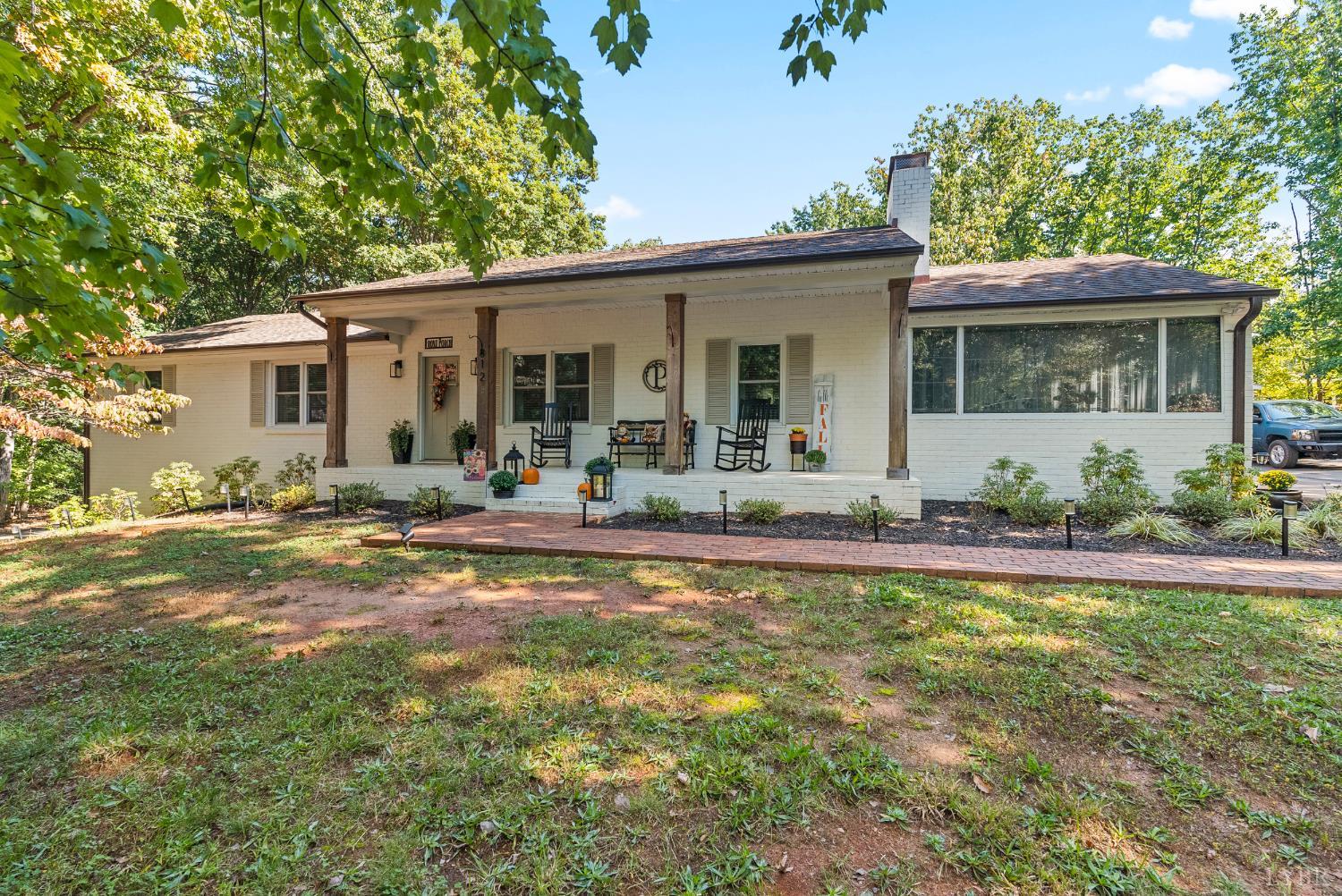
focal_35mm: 16
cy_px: 448
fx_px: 615
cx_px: 671
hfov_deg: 94.9
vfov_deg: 72.1
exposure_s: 1/100
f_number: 7.1
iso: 800
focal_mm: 16.5
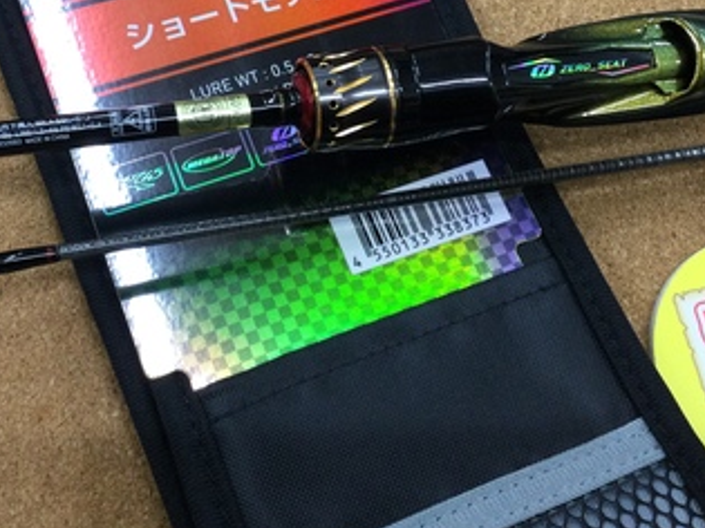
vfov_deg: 24.3
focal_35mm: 59
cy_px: 89
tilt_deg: -68.9
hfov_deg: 32.7
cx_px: 322
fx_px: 1201
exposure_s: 1/30
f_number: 2.4
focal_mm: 3.3
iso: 32
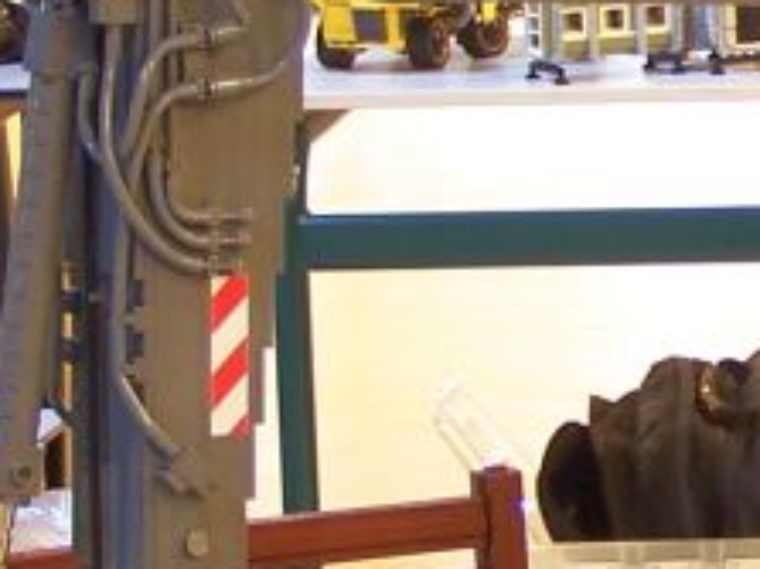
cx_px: 1097
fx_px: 5135
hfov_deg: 8.3
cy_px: 279
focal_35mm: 234
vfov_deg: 6.3
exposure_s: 1/3
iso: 80
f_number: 3
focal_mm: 8.5
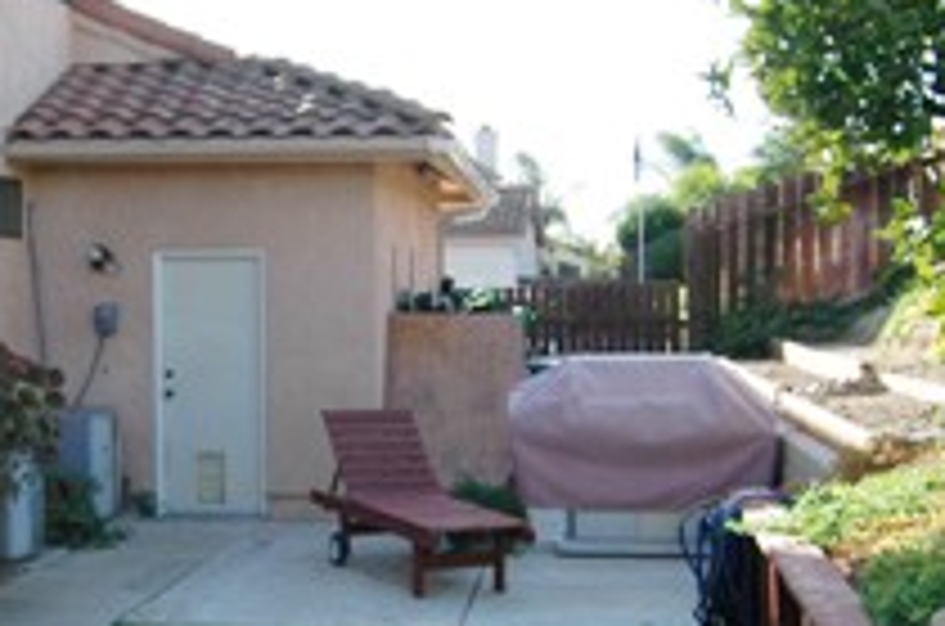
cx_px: 315
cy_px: 338
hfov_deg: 32.2
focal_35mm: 62
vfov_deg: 21.8
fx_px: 1624
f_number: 8
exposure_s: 1/200
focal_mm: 12
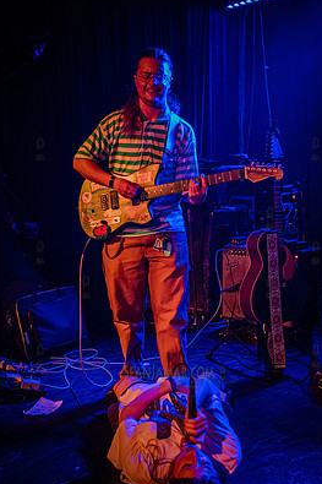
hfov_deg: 27.5
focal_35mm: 49
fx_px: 658
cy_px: 252
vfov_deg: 40.4
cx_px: 178
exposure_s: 1/320
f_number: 3.2
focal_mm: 43
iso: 16000
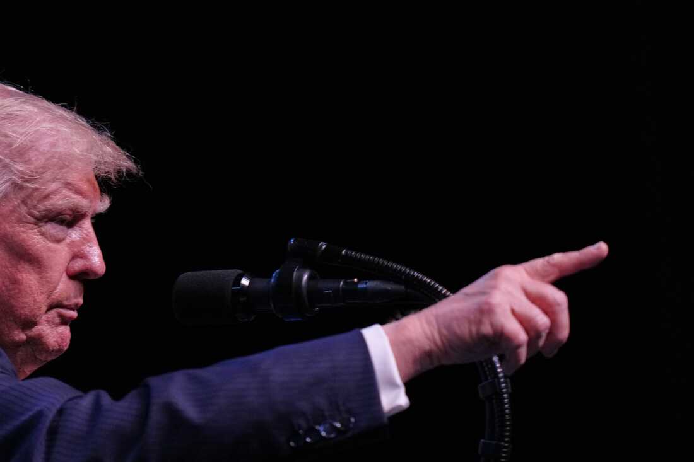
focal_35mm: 600
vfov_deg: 2.3
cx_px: 347
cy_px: 231
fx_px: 11564
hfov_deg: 3.4
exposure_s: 1/1000
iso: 2000
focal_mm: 400
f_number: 2.8
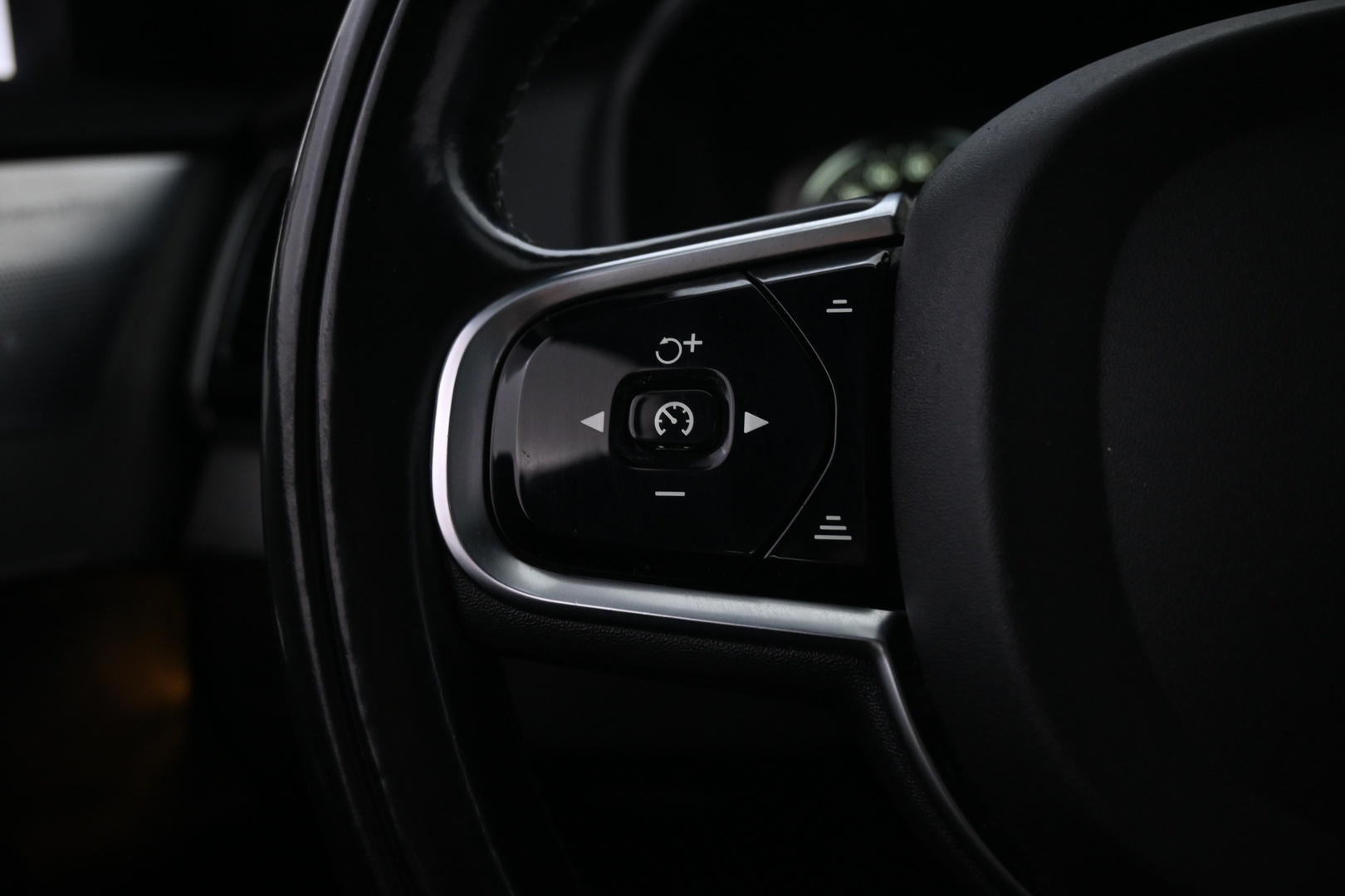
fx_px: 1205
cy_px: 448
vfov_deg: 40.8
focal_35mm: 32
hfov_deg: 58.3
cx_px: 672
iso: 1100
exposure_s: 1/30
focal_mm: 21.5
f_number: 4
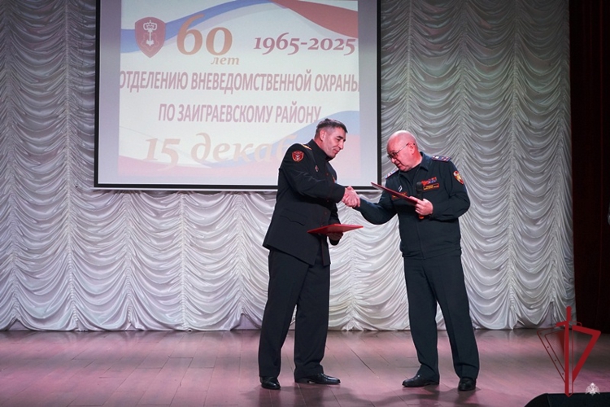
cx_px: 305
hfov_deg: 40.0
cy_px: 204
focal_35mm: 50
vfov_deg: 27.3
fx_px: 839
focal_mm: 33
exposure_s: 1/160
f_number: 4.5
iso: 1000
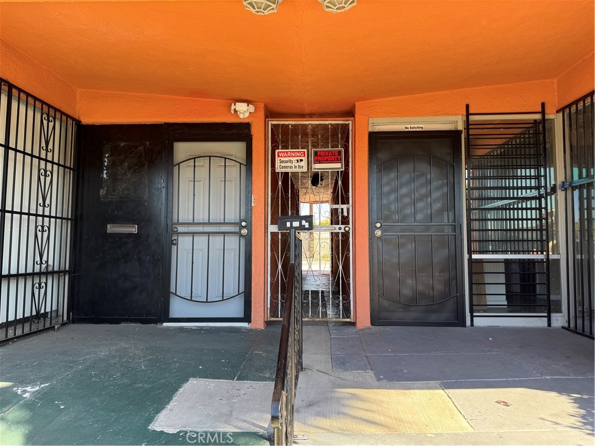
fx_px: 413
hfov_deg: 71.6
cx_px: 298
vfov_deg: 56.8
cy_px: 223
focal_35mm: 24
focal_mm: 6.76
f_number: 1.78
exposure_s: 1/254
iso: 80
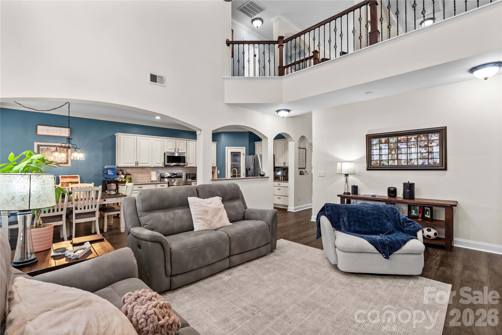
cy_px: 168
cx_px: 251
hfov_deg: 96.7
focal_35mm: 16
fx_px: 223
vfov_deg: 73.7
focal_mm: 16
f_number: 8
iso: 100
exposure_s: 1/1.25
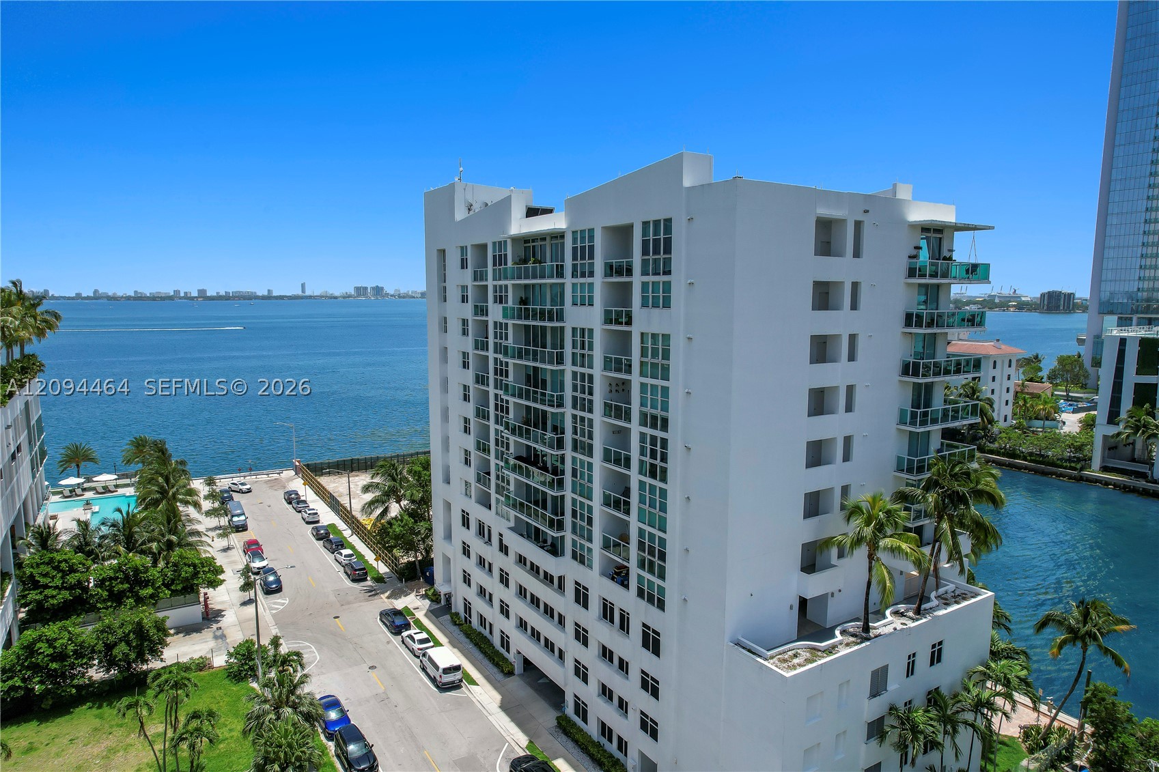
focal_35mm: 22
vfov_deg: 57.2
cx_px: 580
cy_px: 386
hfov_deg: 78.6
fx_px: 708
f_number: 2.8
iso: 100
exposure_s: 1/2000
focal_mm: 8.38
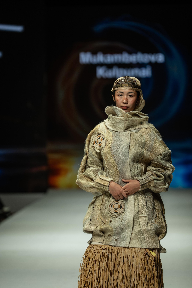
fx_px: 1427
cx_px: 96
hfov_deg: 7.7
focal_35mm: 178
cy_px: 144
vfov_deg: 11.5
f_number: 3.5
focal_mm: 178.4
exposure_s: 1/250
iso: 200
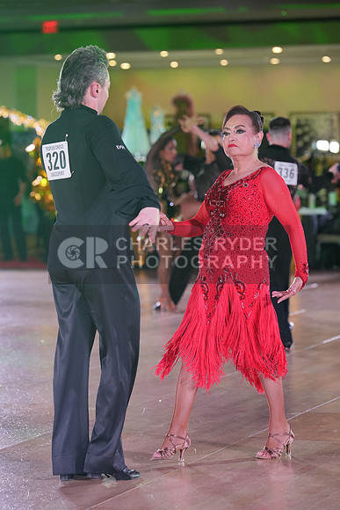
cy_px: 255
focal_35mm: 132
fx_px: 1869
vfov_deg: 15.5
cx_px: 170
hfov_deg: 10.4
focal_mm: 132
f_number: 4
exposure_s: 1/400
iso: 2000
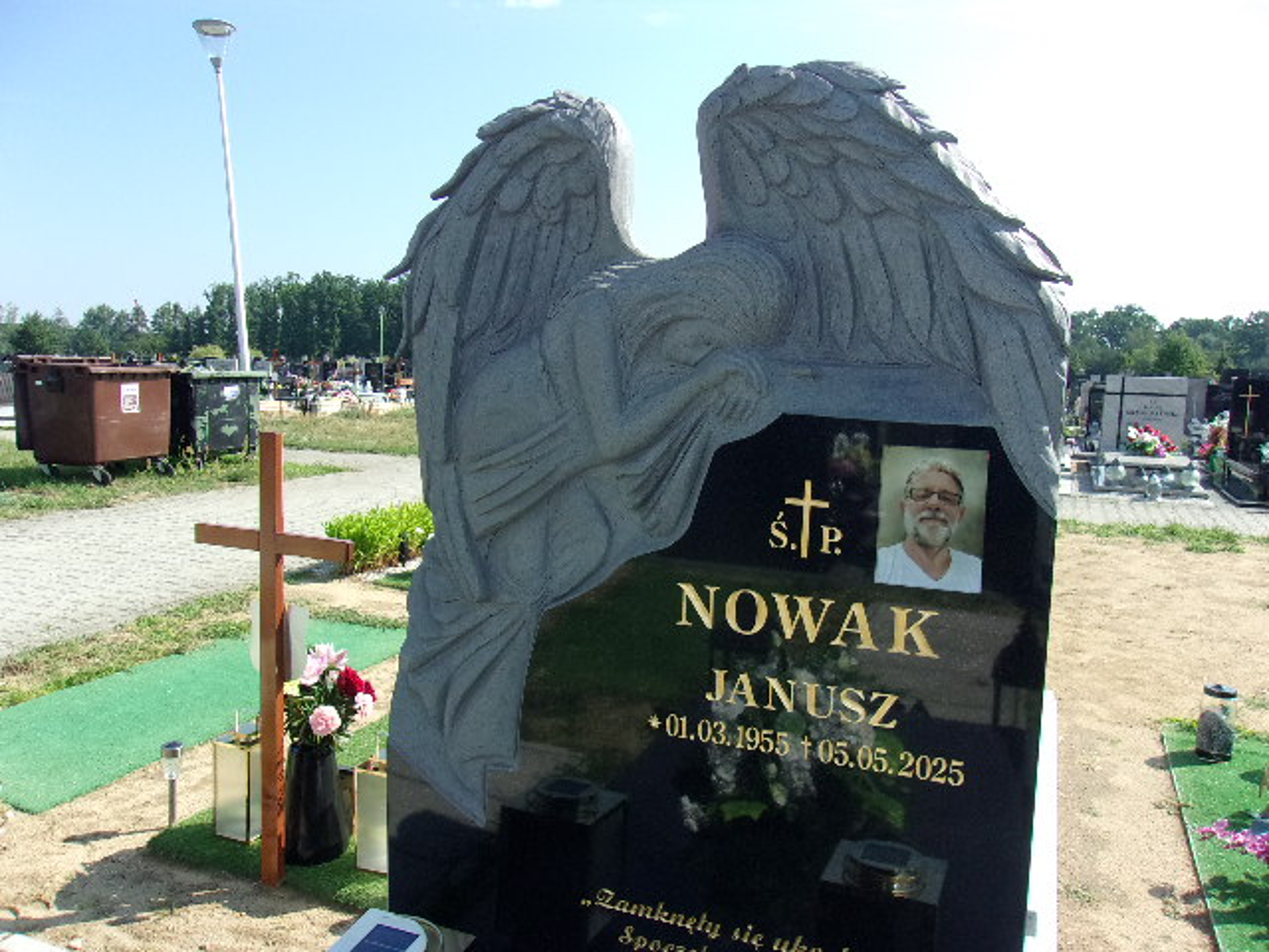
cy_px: 476
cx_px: 634
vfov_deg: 51.4
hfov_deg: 65.3
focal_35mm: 27
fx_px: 990
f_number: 10.4
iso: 200
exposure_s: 1/150
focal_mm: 4.9
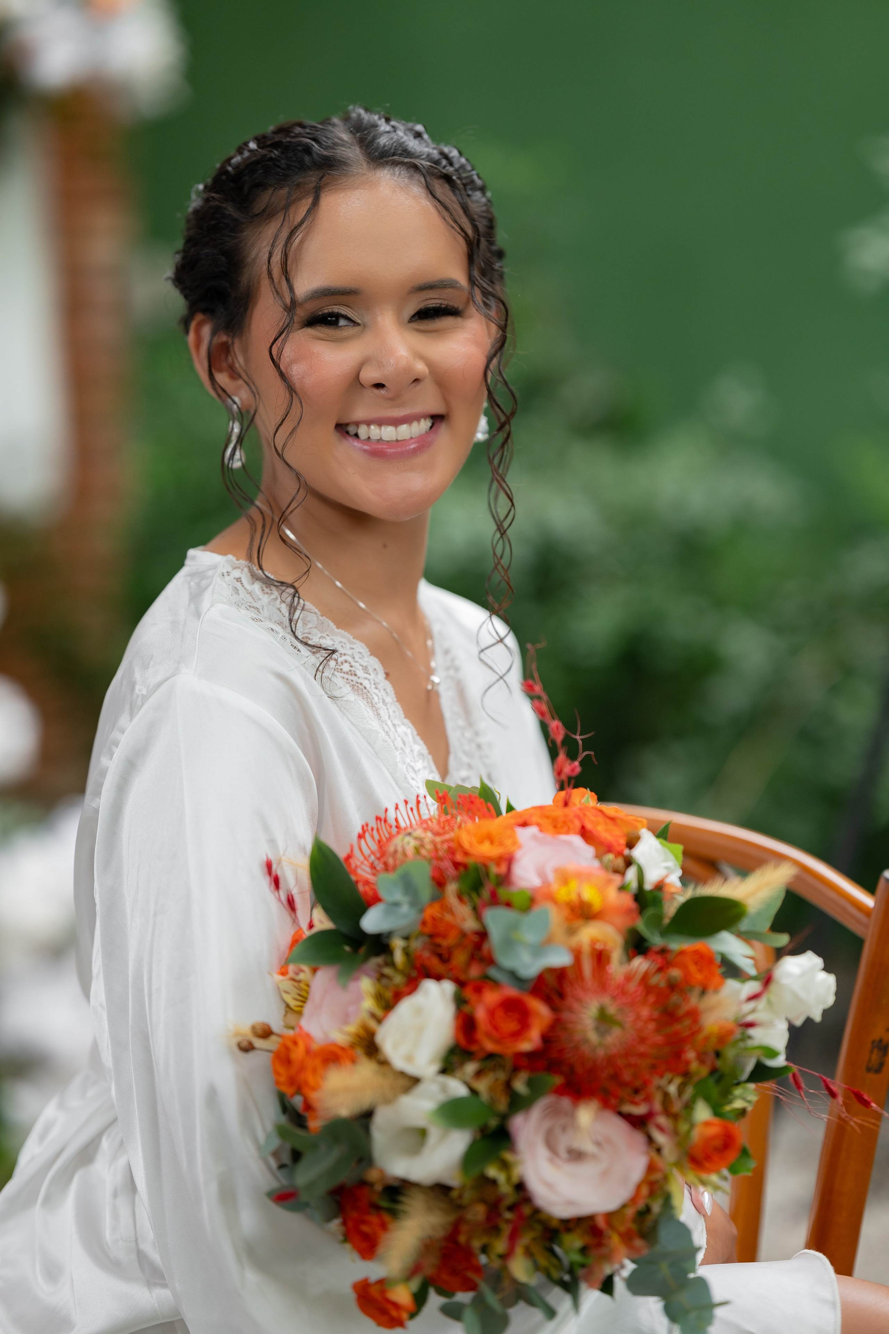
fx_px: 3148
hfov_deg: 16.1
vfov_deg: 23.9
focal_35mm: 85
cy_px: 667
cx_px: 444
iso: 320
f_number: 2
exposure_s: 1/400
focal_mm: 85
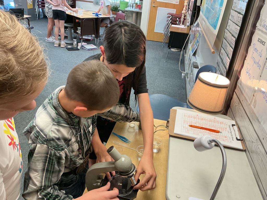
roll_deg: -6.5
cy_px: 100
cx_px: 134
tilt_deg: -28.1
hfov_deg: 61.7
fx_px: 224
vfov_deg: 48.2
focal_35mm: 29
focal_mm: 3
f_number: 1.8
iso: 200
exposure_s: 1/60
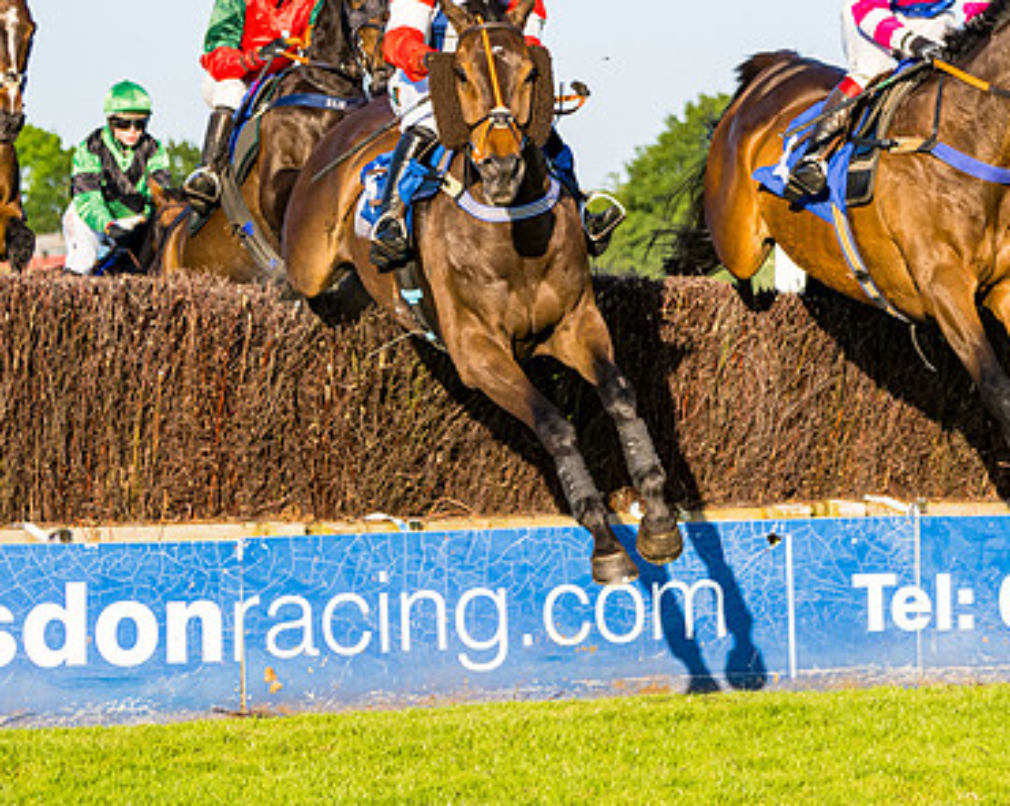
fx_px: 5642
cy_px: 301
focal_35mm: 189
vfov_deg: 8.2
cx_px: 1098
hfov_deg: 10.1
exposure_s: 1/2500
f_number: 4
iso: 400
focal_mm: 70
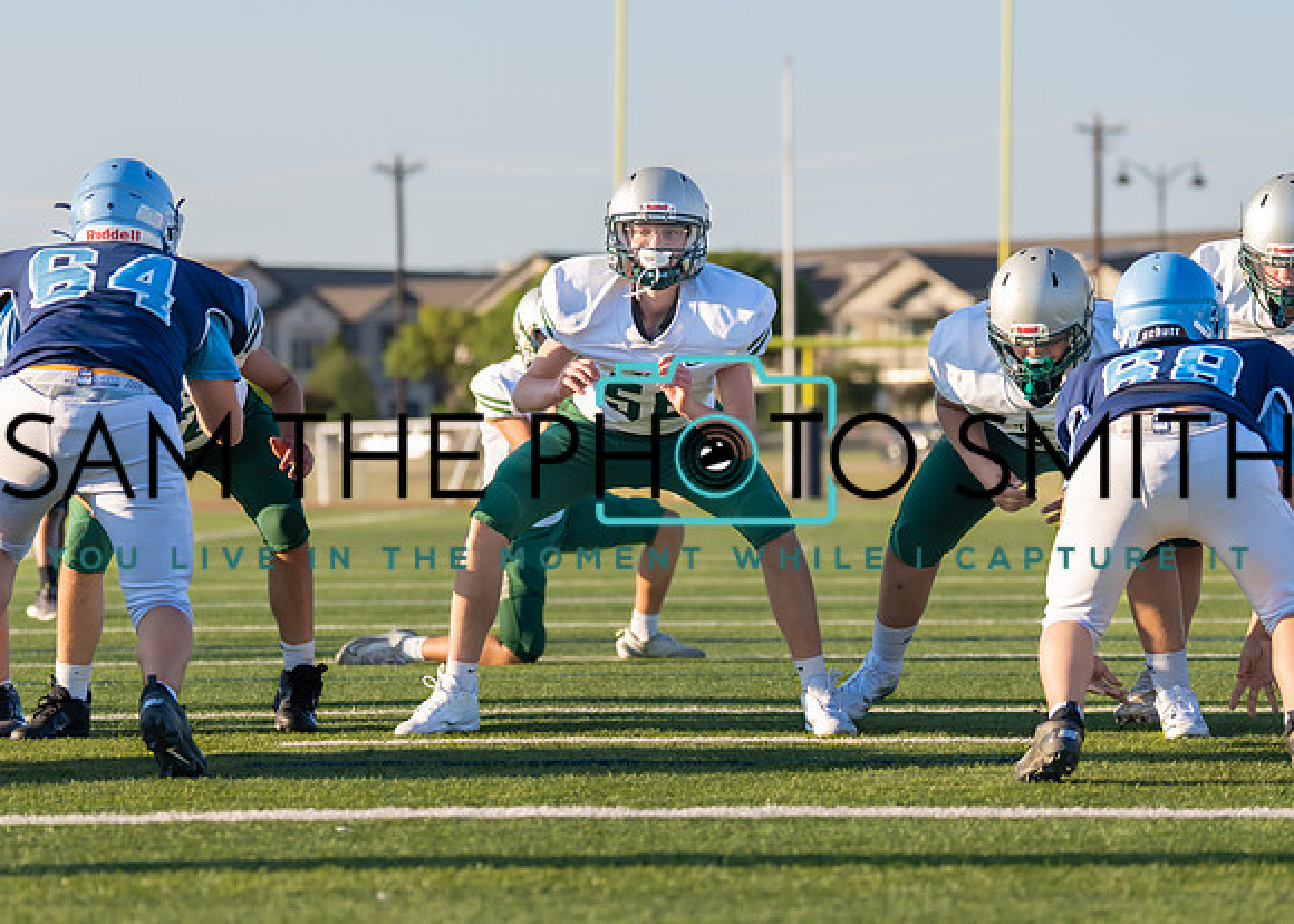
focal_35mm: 159
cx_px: 738
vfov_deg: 9.0
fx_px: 5854
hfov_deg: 12.6
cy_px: 432
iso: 320
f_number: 2.8
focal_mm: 93
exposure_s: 1/3200
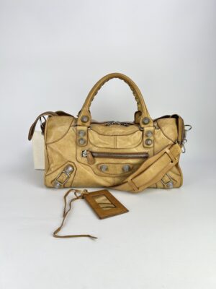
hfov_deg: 53.1
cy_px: 144
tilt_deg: -16.3
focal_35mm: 26
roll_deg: -1.4
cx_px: 108
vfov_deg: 67.3
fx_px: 216
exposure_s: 1/254
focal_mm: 5.7
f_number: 1.5
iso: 40
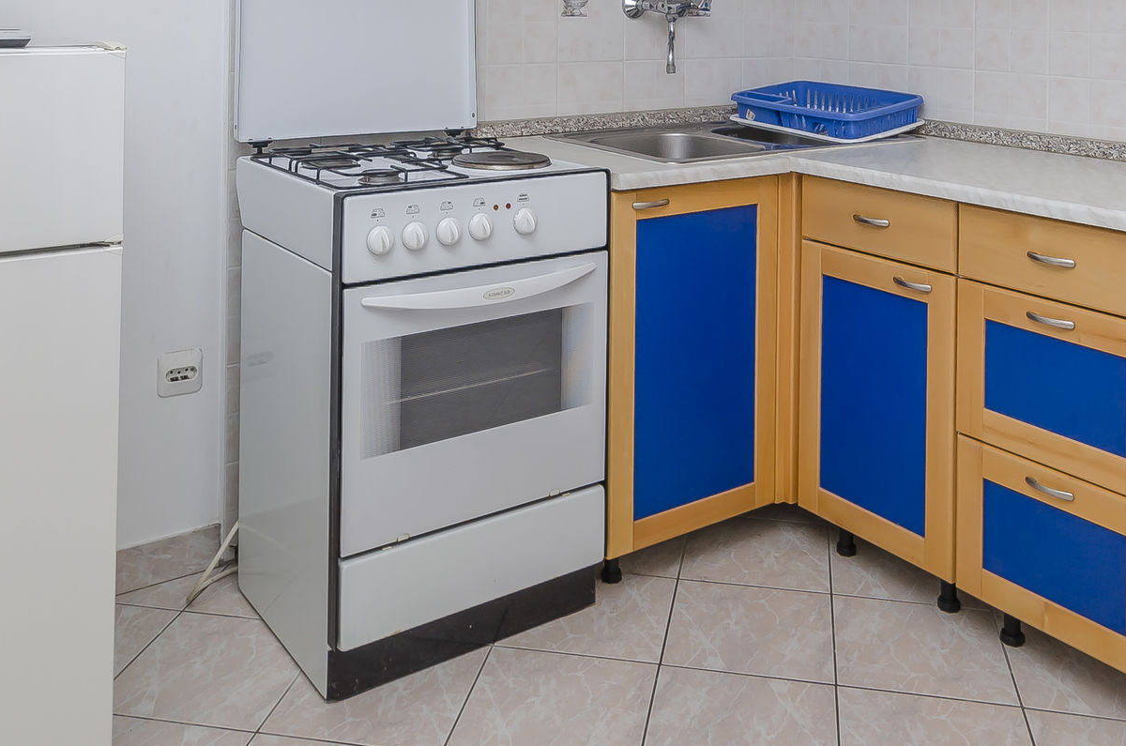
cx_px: 599
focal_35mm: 35
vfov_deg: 33.9
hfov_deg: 54.5
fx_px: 1093
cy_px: -23
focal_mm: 10
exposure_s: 1/100
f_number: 8
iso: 100
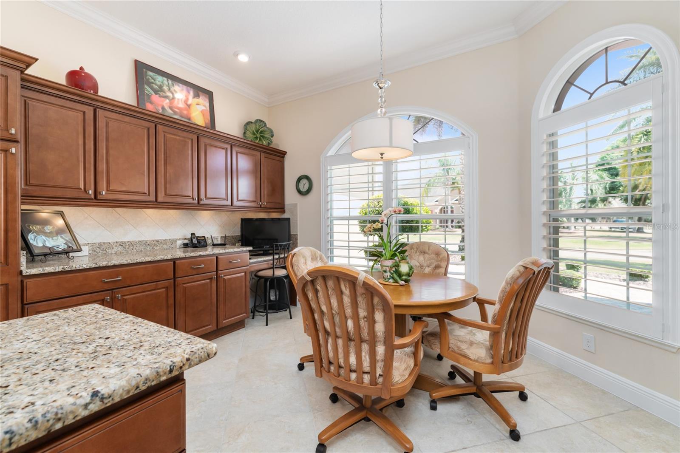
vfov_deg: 75.8
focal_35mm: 15
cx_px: 340
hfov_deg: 98.9
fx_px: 291
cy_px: 226
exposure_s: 1/8
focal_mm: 15.4
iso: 400
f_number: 7.1
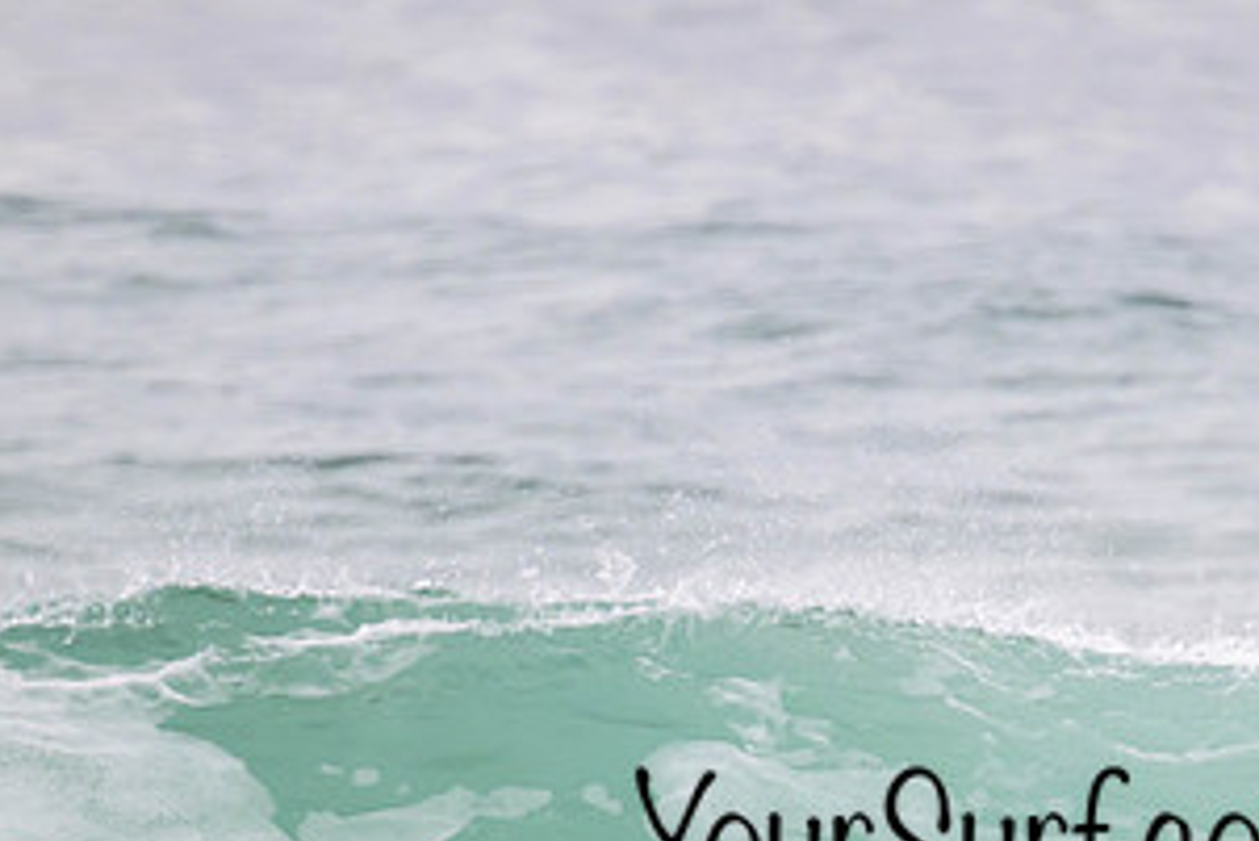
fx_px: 53846
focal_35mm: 1539
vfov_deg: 0.9
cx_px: 1067
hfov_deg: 1.3
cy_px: 797
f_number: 11
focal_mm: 800
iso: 1400
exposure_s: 1/2000
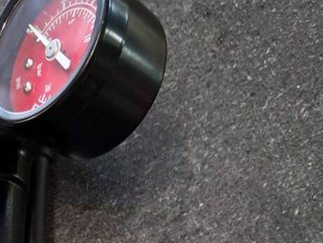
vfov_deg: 16.5
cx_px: 48
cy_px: 408
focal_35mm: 78
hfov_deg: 24.5
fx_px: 728
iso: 640
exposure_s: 1/24
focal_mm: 4
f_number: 1.8
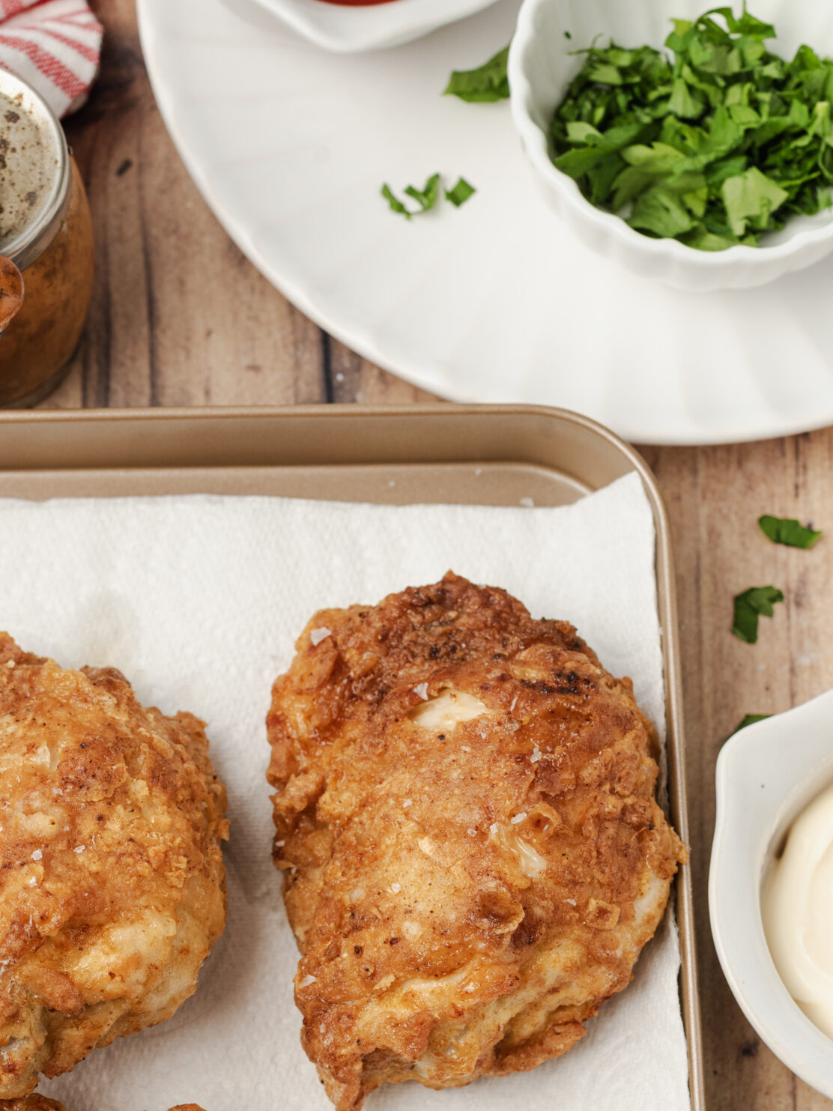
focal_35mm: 83
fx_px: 2663
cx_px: 202
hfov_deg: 17.7
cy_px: 926
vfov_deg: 23.1
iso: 320
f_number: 8
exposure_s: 1/15
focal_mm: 50
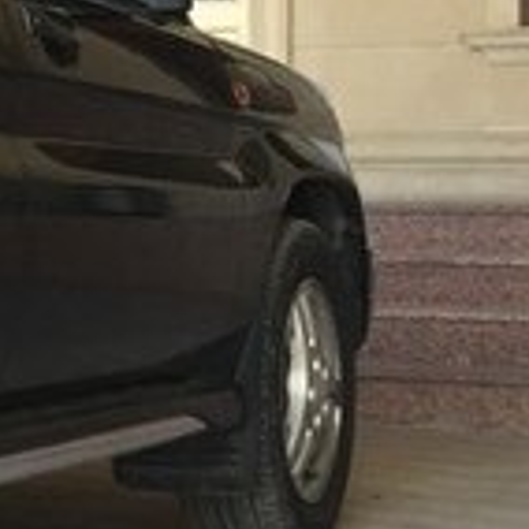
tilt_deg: +0.1
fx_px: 2057
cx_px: -566
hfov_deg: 12.6
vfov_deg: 14.6
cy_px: 140
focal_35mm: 119
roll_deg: -1.7
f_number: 2.2
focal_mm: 4.15
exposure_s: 1/100
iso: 50
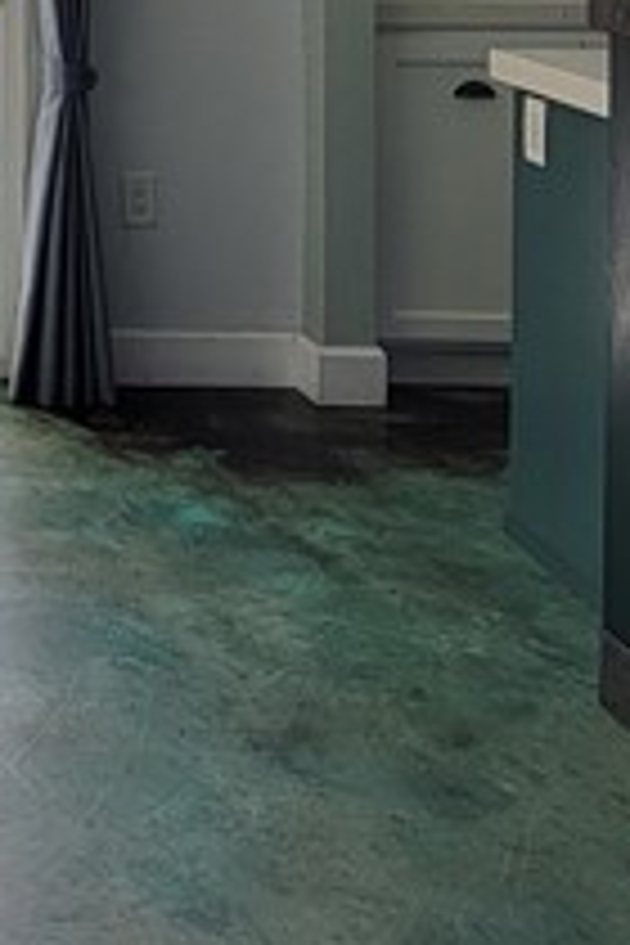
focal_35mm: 66
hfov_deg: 17.2
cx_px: -468
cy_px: -198
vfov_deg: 26.9
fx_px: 1732
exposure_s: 1/101
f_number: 2.2
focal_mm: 2.2
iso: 50
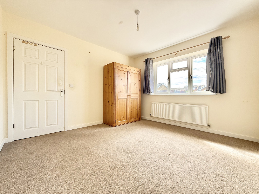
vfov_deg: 85.7
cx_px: 130
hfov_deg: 102.1
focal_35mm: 14
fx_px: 105
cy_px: 97
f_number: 2.2
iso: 64
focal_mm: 2.22
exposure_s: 1/116
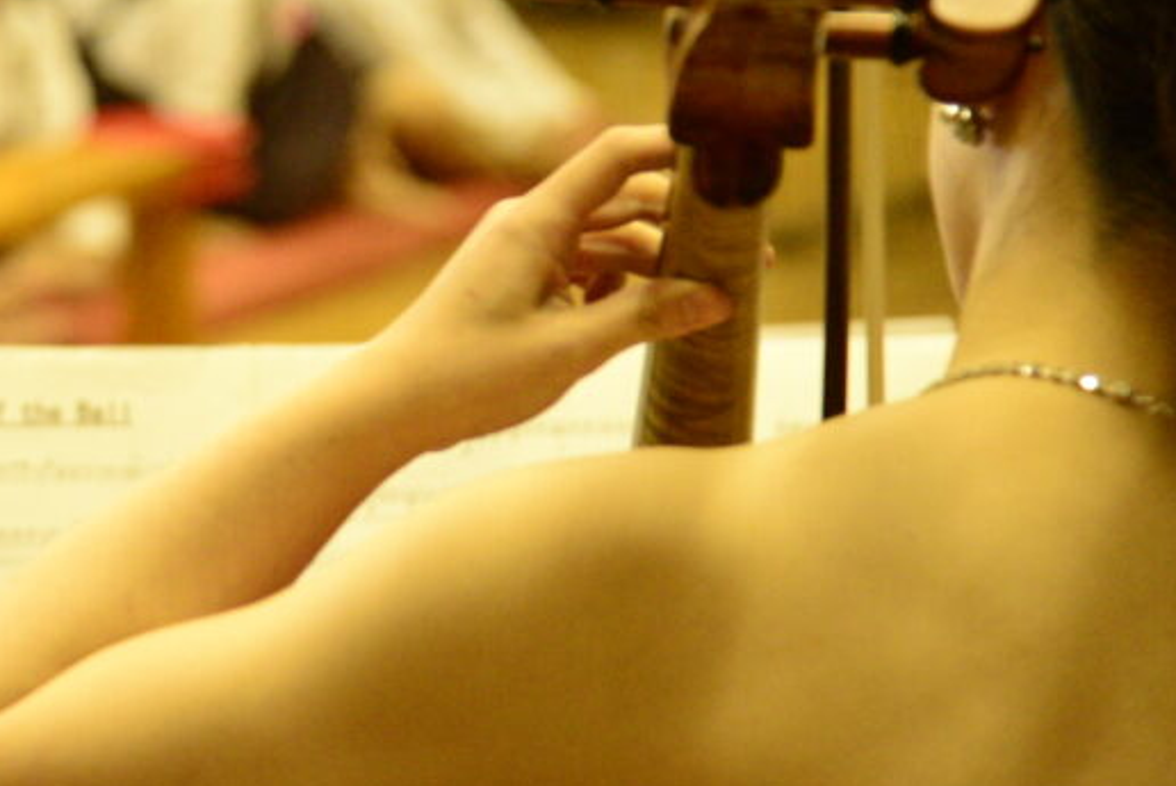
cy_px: 191
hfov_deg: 8.6
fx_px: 7781
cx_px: 128
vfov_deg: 5.8
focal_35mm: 238
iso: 6400
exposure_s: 1/125
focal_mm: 120
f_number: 4.5
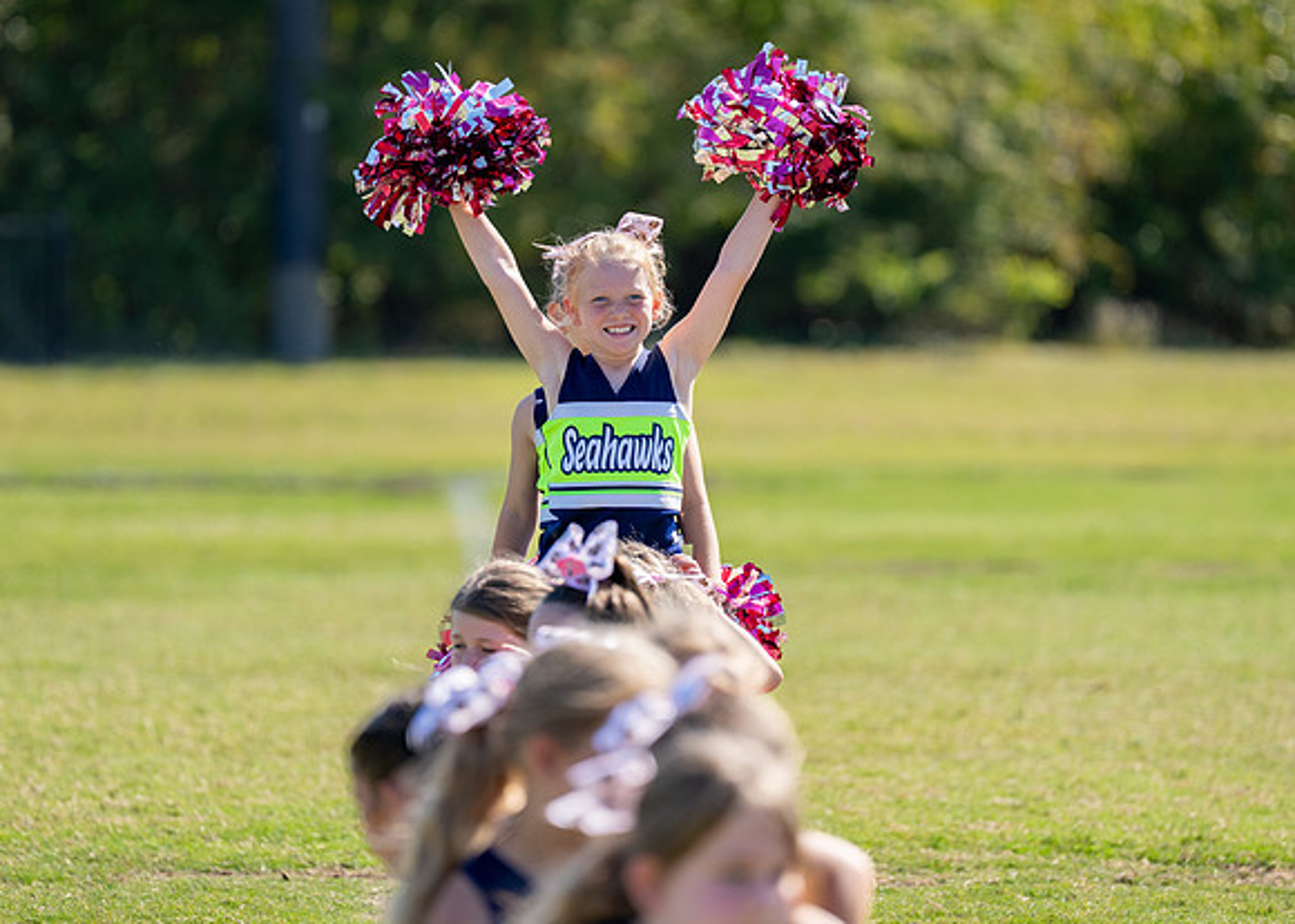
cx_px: 629
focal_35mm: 285
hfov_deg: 7.1
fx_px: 10472
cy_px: 411
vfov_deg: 5.1
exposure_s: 1/2000
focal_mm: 200
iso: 200
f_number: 2.8
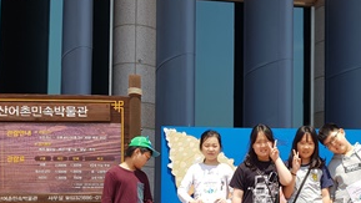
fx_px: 469
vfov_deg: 23.9
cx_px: 259
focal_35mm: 49
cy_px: 175
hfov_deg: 41.2
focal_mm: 4.3
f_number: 1.7
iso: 40
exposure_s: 1/1584
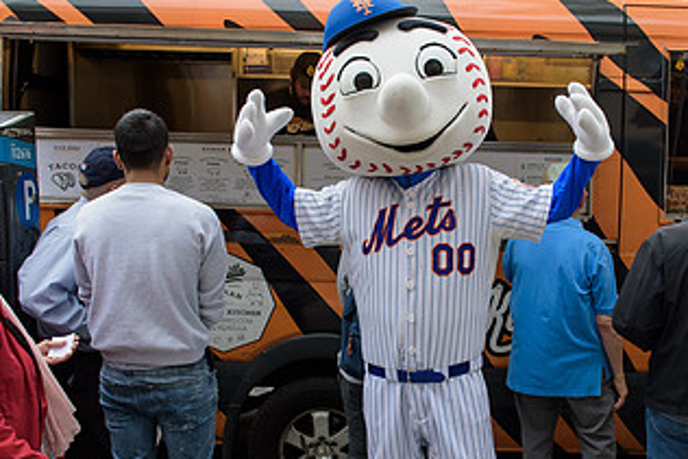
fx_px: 841
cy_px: 275
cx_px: 433
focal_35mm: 44
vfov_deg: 30.5
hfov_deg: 44.1
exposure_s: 1/250
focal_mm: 24
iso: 200
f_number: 4
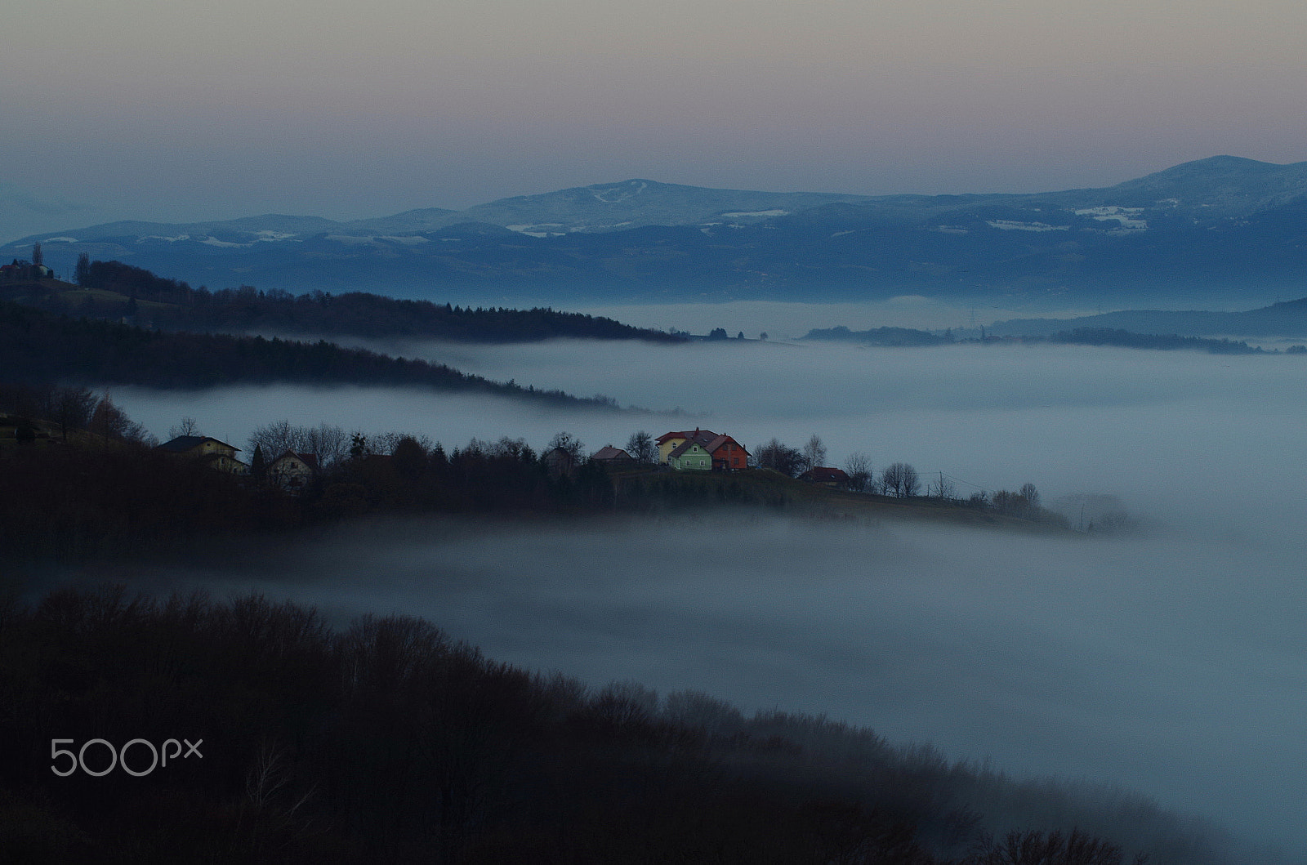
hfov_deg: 19.5
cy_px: 432
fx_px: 3803
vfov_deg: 13.0
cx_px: 654
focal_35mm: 105
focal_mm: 70
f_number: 10
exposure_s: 1/20
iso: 160
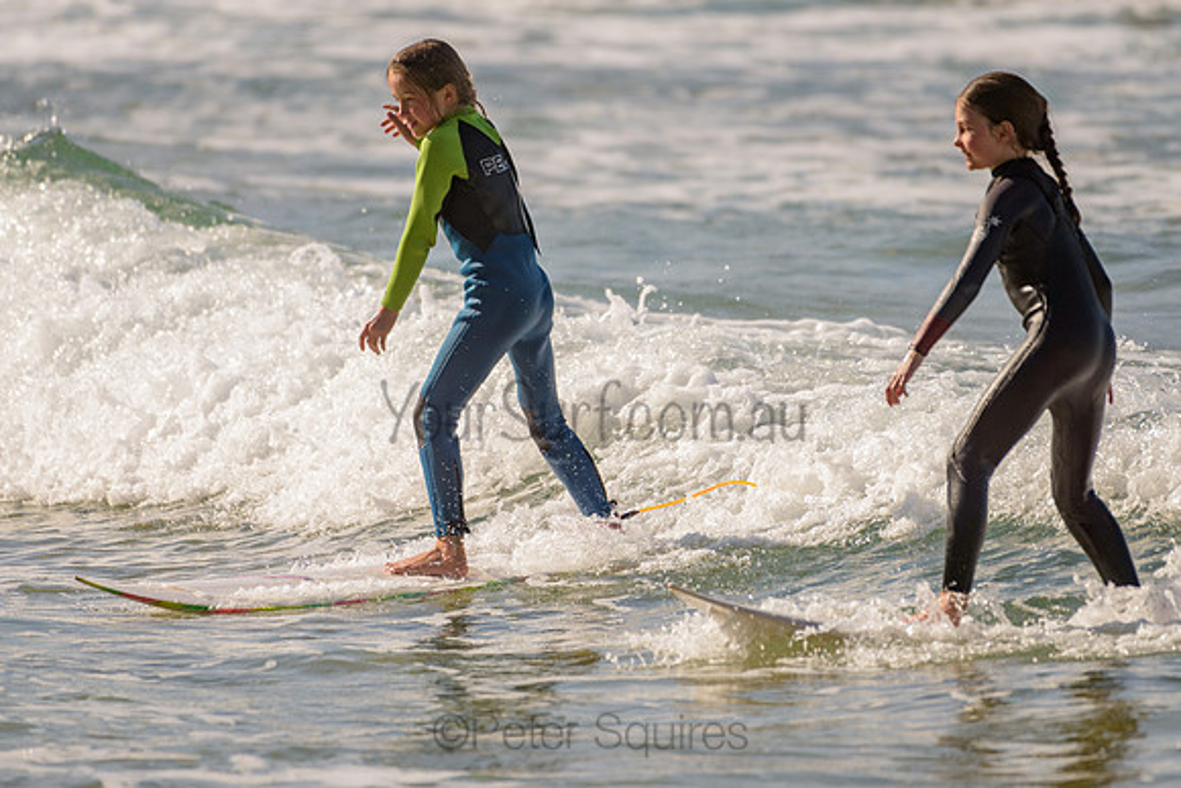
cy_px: 314
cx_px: 580
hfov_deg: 3.4
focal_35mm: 613
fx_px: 20125
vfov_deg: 2.2
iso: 110
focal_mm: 500
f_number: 5.6
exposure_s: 1/2000
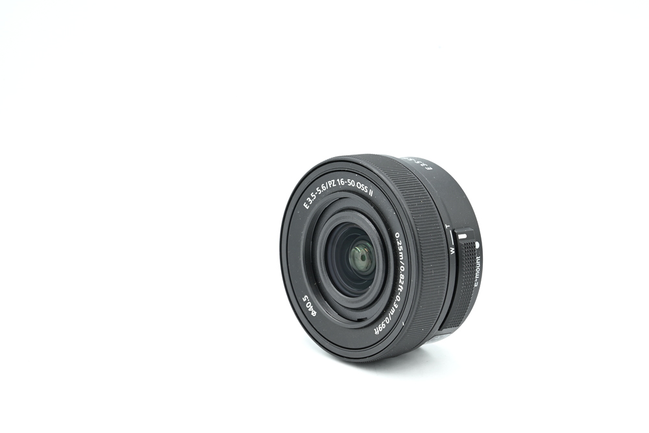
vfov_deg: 13.7
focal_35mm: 100
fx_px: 1803
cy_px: 216
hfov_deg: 20.4
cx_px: 324
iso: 200
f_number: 14
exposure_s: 1/15
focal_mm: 100
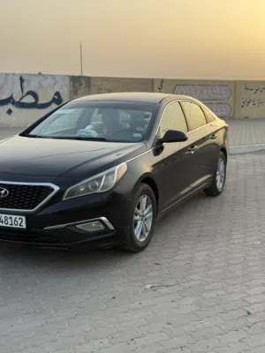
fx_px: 490
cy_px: 176
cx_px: 132
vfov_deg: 39.7
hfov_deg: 30.3
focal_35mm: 48
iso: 64
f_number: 1.78
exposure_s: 1/794
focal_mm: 6.76
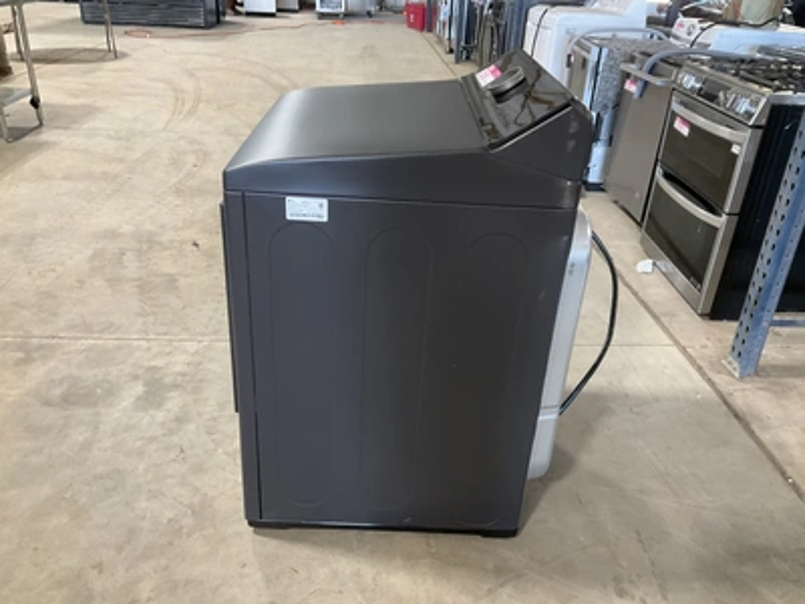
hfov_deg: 61.7
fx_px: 674
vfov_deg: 48.2
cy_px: 302
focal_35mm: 29
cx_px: 402
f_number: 1.8
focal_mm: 3
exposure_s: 1/60
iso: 200
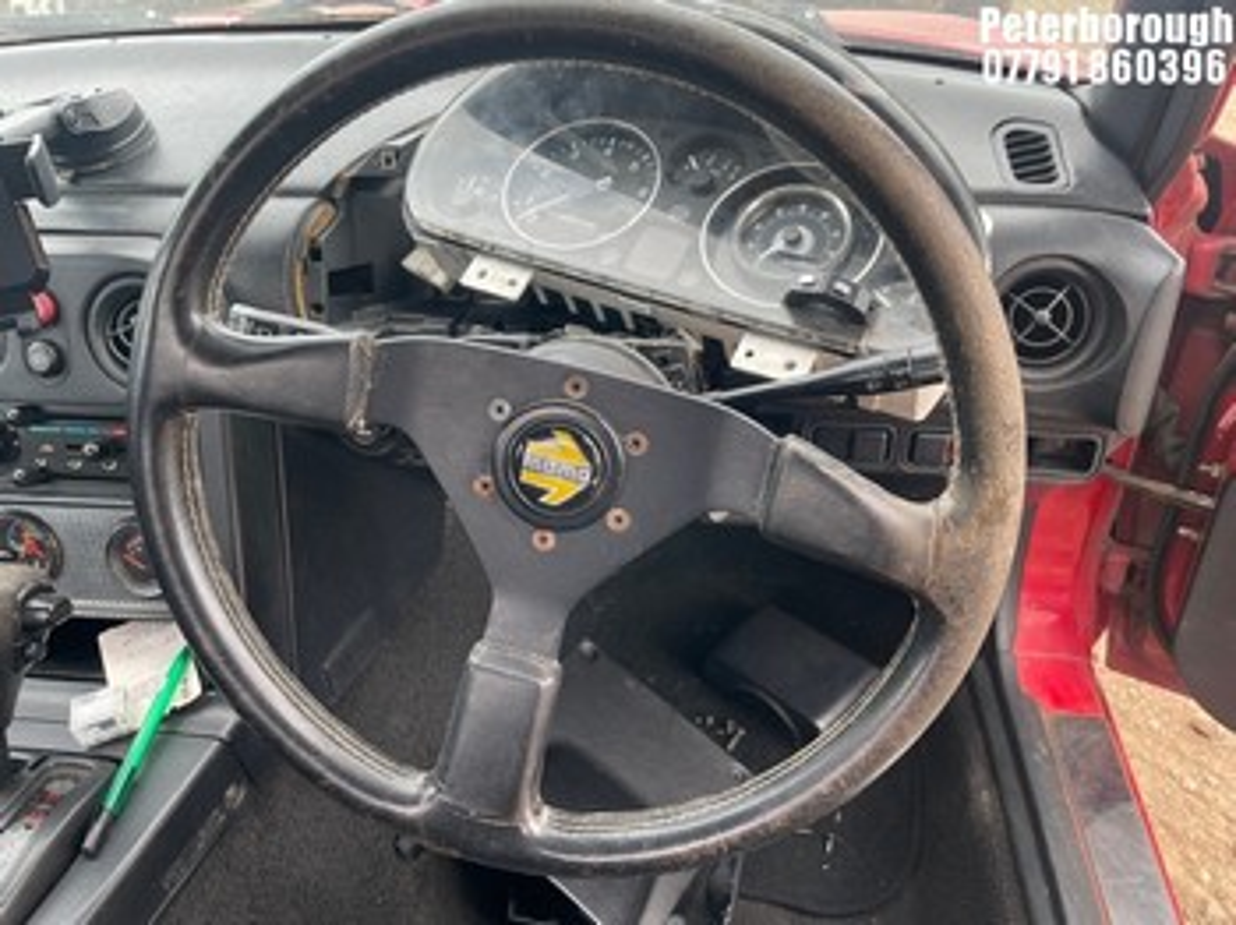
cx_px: 618
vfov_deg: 53.0
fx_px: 928
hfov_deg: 67.3
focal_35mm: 26
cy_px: 462
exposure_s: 1/129
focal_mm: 4.2
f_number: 1.6
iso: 32
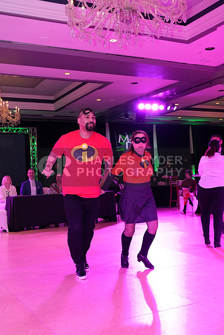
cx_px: 112
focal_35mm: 39
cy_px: 168
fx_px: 364
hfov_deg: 34.2
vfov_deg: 49.5
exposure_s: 1/250
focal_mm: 39
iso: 2500
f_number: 5.6
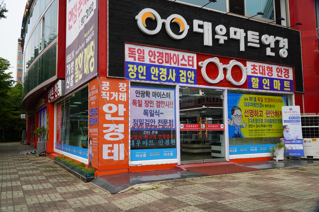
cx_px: 160
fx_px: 266
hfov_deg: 62.0
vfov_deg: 43.5
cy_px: 106
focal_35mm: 30
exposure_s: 1/125
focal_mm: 20
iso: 100
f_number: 9
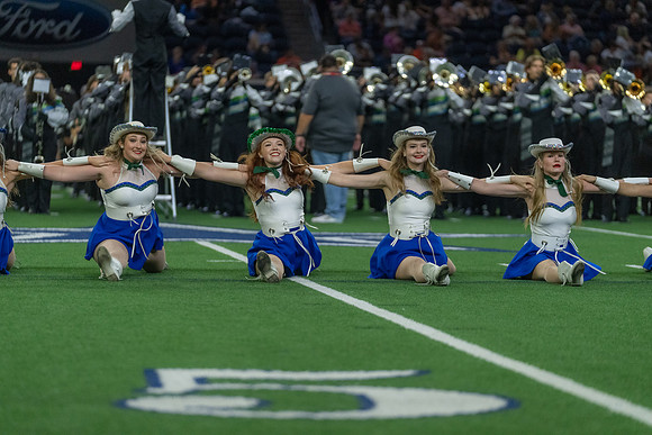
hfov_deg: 12.9
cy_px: 218
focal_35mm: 159
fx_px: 2880
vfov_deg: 8.6
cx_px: 326
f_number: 2.8
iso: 4000
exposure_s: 1/1250
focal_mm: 159
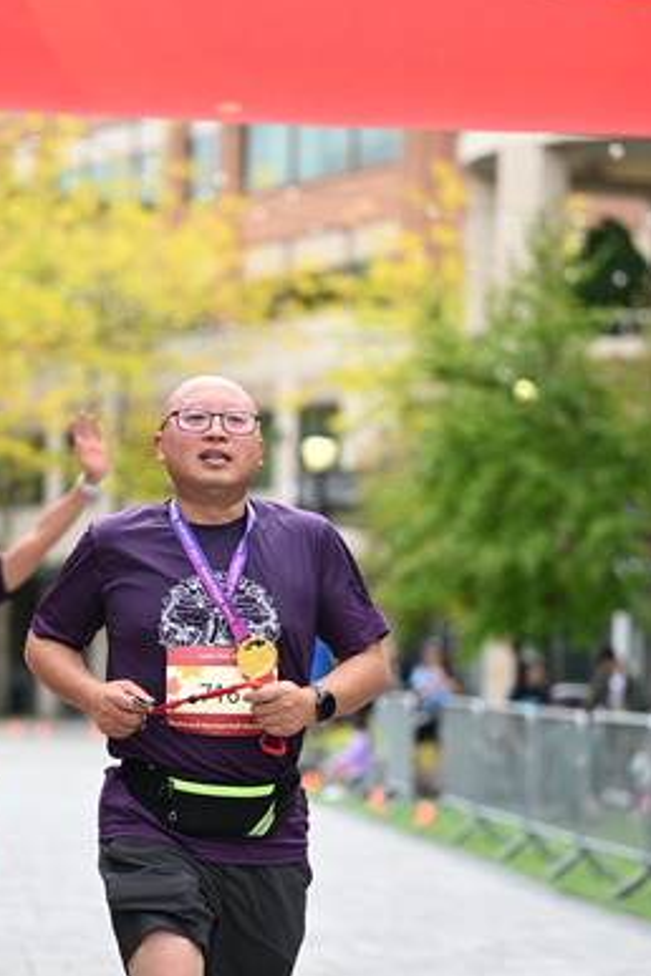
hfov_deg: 9.9
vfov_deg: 14.9
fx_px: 3743
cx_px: 241
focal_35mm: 138
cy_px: 520
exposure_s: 1/2000
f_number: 2.8
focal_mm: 97
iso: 640
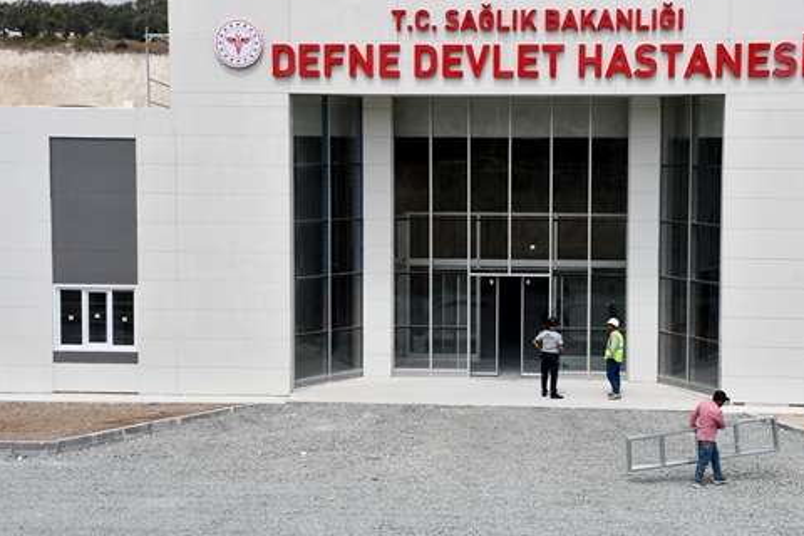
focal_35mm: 65
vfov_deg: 20.9
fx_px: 1452
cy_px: 255
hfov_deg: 30.9
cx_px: 474
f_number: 10
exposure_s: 1/400
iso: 100
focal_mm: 35
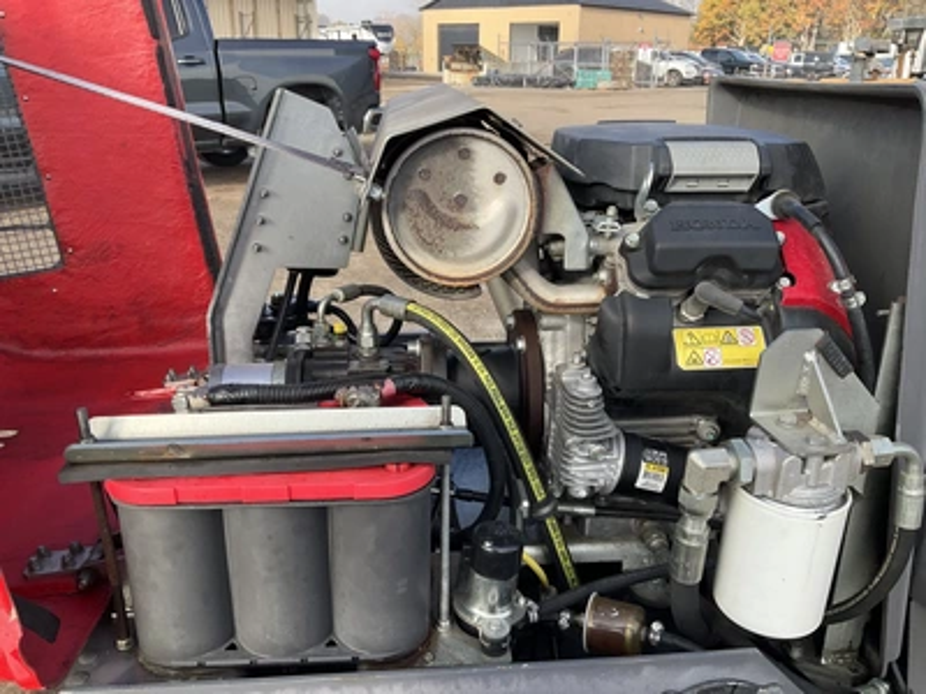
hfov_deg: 61.7
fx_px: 776
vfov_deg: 48.2
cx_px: 463
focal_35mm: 29
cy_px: 347
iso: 25
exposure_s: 1/428
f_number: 1.8
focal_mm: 3
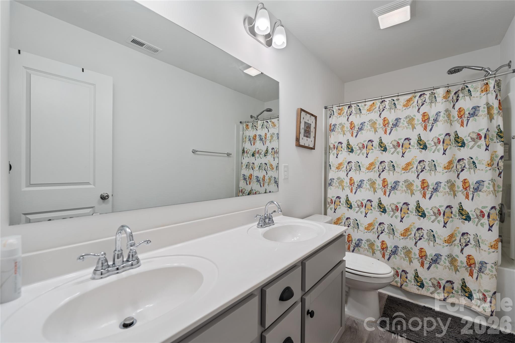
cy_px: 172
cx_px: 258
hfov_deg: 104.3
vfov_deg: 81.2
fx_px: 200
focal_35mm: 14
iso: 100
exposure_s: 1/2.5
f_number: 4
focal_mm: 14
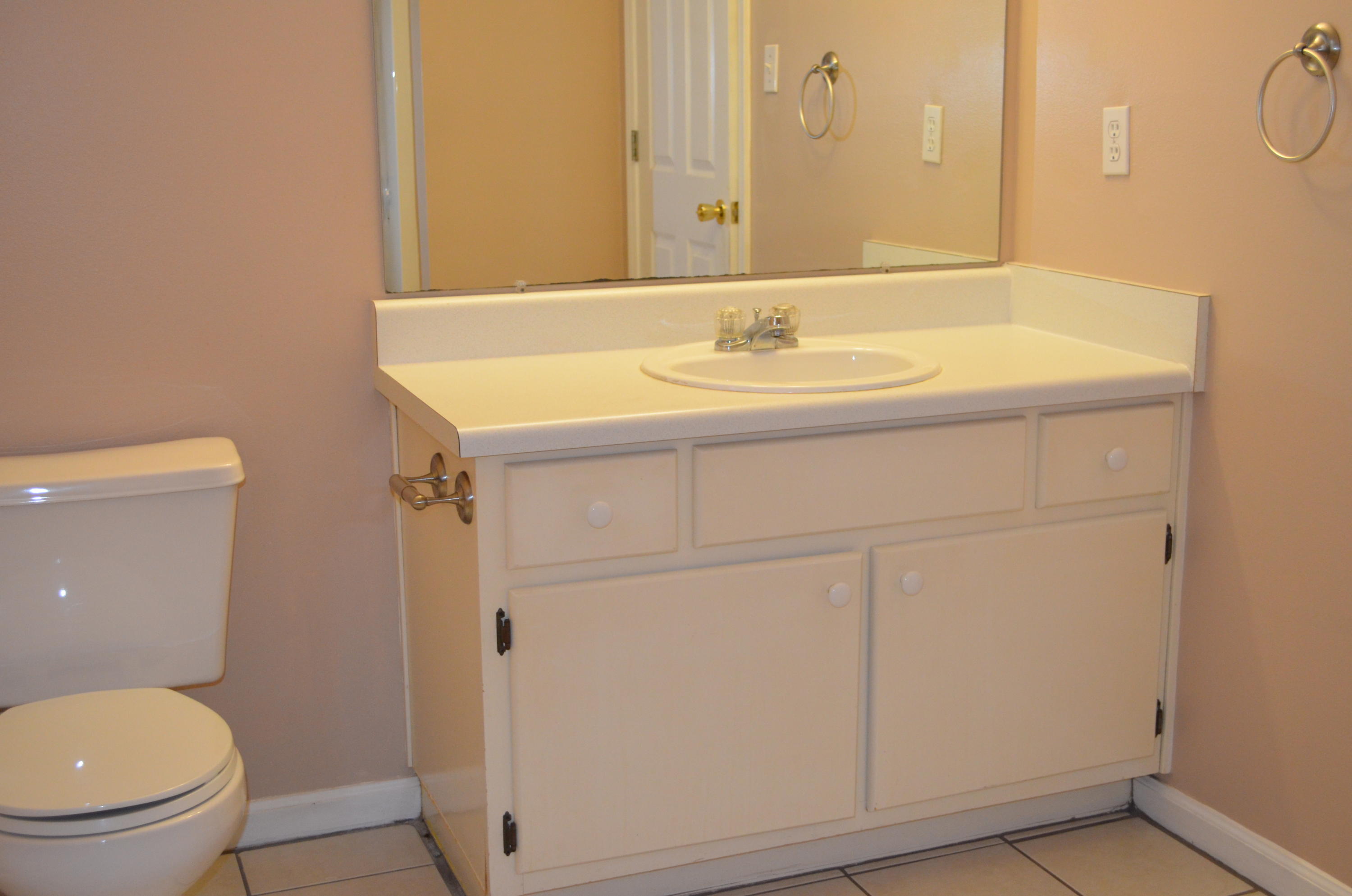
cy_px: 448
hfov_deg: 45.0
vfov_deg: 30.7
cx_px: 676
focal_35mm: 44
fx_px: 1630
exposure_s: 1/60
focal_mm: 29
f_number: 4.5
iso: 1250
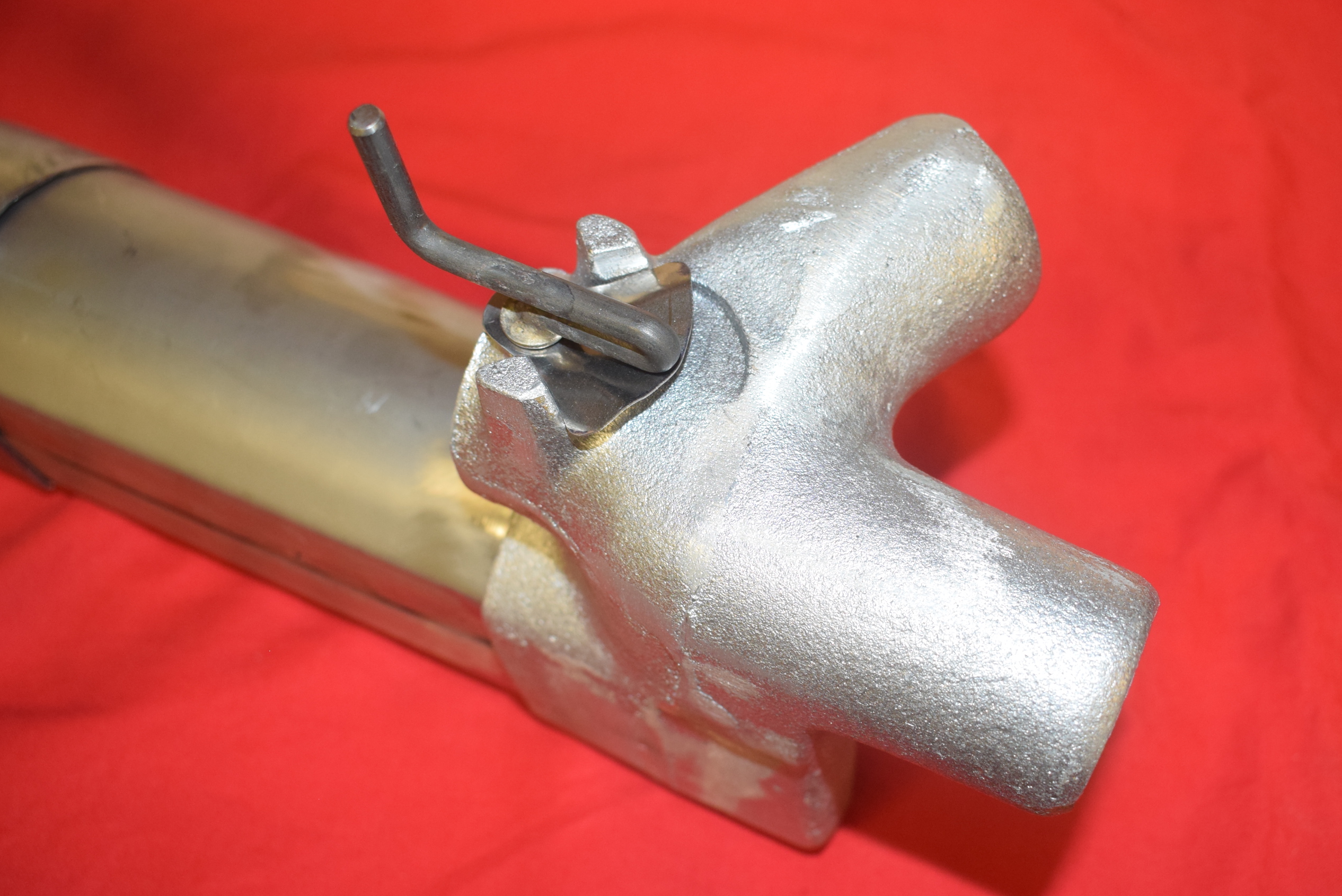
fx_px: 1455
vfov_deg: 34.3
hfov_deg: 49.4
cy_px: 467
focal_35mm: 39
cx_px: 754
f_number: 5
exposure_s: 1/40
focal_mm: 22
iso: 800
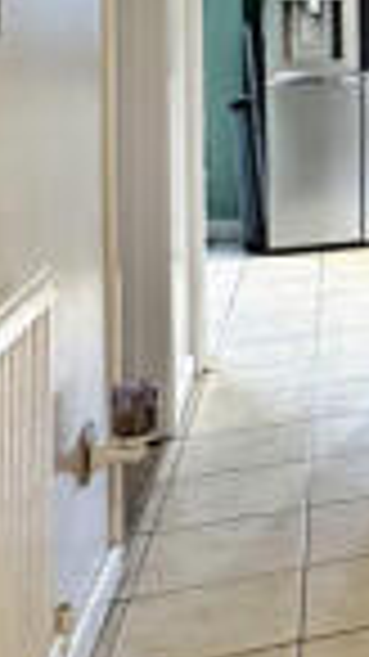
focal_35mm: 61
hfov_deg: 12.4
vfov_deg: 34.3
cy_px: 295
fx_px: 1062
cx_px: 1010
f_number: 2.2
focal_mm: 2.22
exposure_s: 1/50
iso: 500
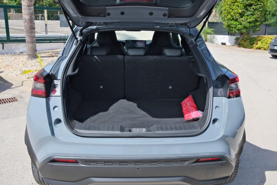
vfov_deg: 41.1
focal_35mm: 32
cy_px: 92
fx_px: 246
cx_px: 138
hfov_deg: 58.7
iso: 160
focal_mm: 21.5
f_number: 9
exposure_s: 1/180
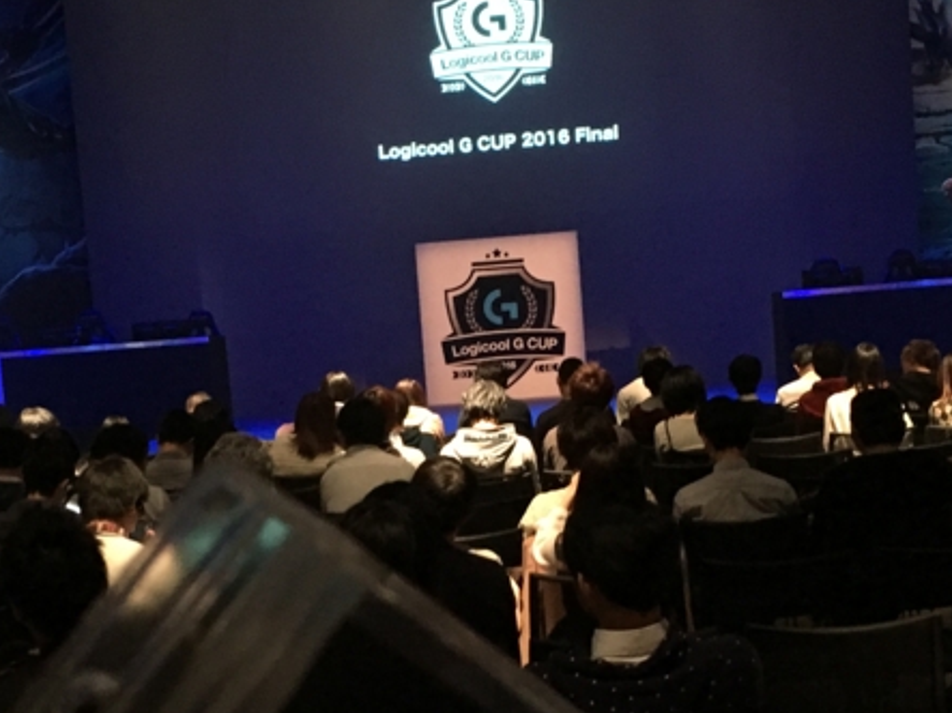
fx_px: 1842
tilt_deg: -4.5
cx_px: 423
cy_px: 505
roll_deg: +6.3
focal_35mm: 67
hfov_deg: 29.0
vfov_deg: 21.8
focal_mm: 4.15
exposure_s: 1/20
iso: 200
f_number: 2.2
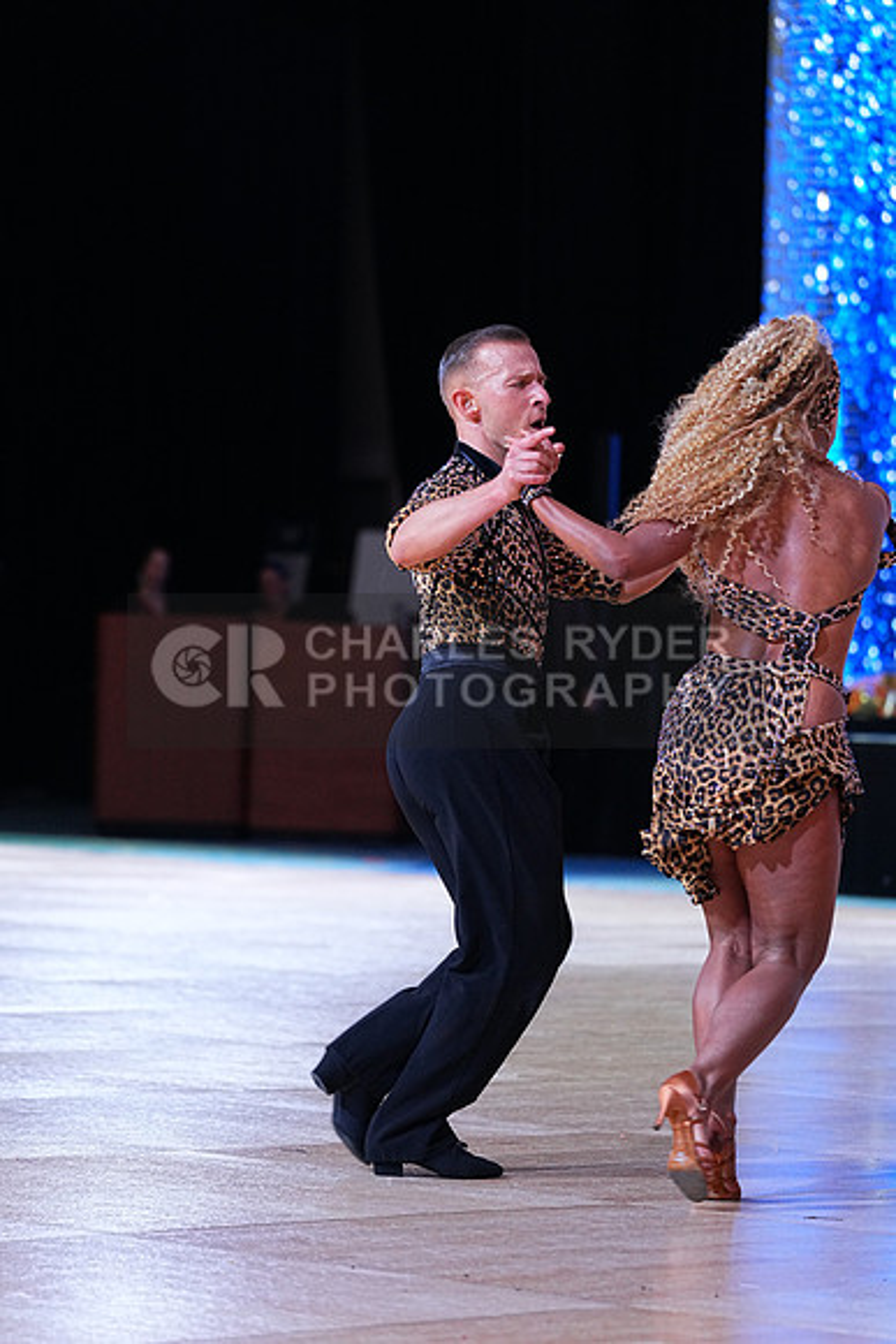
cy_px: 672
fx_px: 5745
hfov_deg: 8.9
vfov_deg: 13.3
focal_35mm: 154
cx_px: 448
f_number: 4
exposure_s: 1/500
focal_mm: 154
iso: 2500
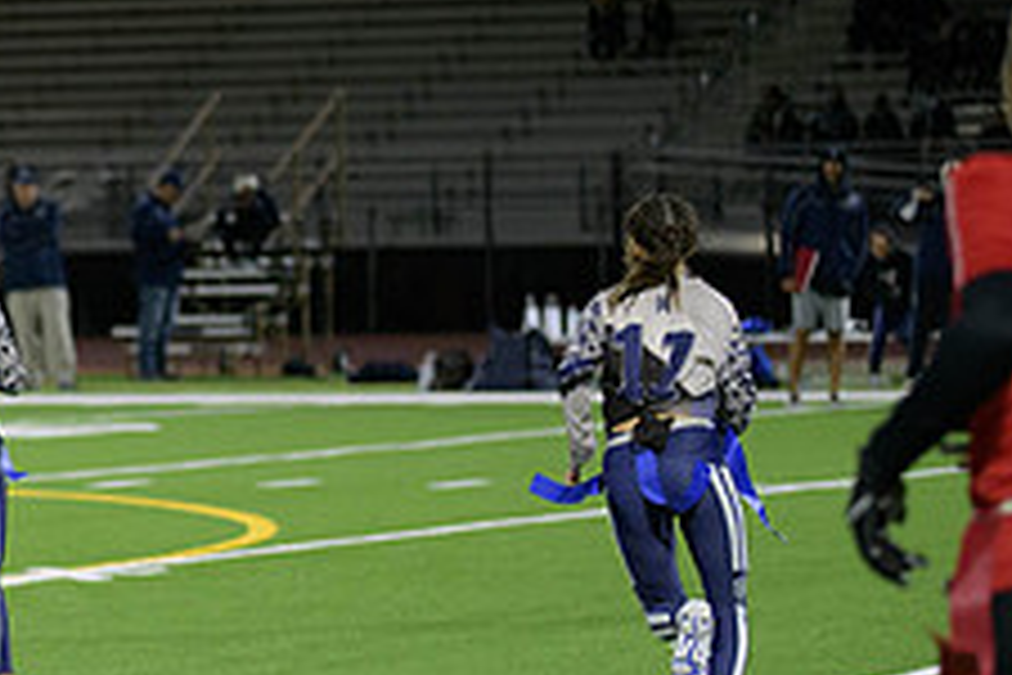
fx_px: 6887
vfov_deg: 5.6
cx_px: -274
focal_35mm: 245
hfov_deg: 8.3
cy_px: 335
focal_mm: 95
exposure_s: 1/640
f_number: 2.8
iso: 2800
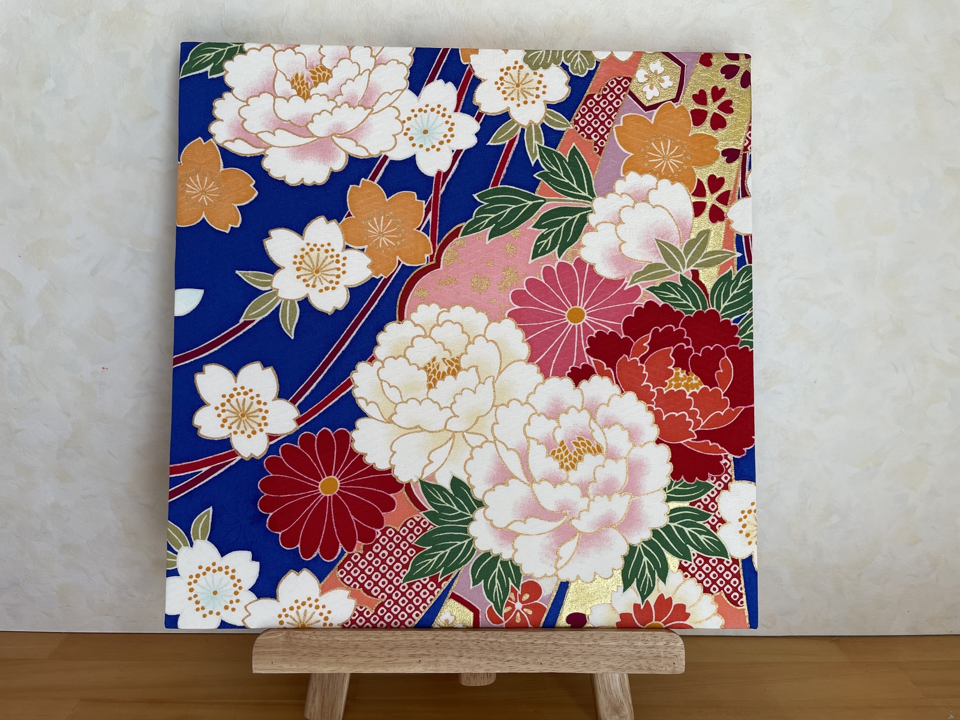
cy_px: 360
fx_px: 721
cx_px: 480
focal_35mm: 26
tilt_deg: -11.9
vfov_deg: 53.1
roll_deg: -0.3
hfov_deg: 67.3
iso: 40
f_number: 1.6
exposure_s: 1/121
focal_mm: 4.2
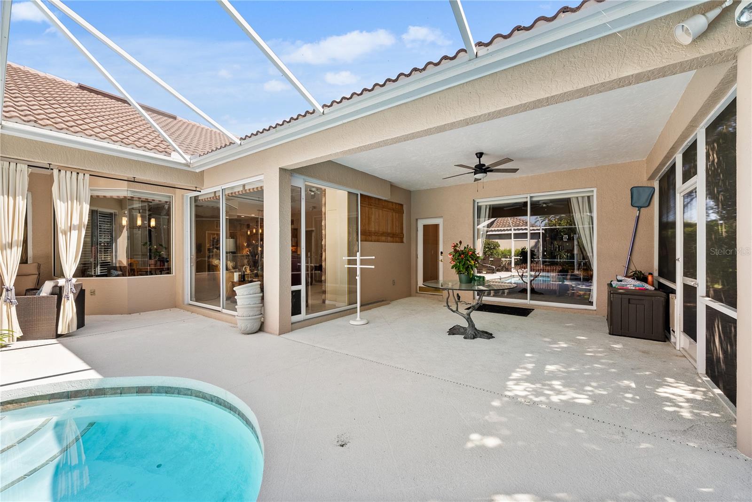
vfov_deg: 81.3
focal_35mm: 14
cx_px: 376
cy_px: 251
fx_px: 293
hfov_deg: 104.2
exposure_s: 1/40
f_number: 8
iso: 400
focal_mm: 14
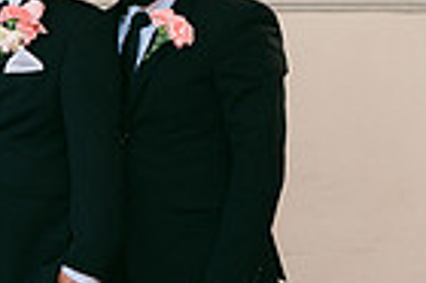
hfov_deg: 13.7
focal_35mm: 145
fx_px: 1714
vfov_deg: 9.4
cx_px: -125
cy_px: 187
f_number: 4
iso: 160
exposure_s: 1/160
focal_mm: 35
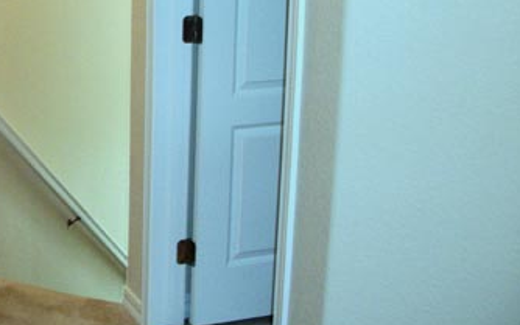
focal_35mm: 65
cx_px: 31
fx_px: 921
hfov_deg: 29.9
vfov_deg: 19.8
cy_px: 68
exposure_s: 1/30
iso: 160
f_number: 2.9
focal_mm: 5.7
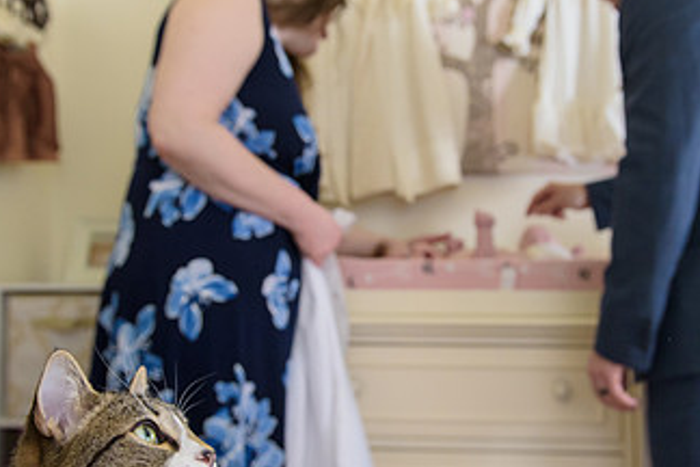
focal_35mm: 43
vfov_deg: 31.2
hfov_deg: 45.3
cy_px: 263
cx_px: 393
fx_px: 836
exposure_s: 1/125
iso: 1600
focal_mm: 24
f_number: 3.2
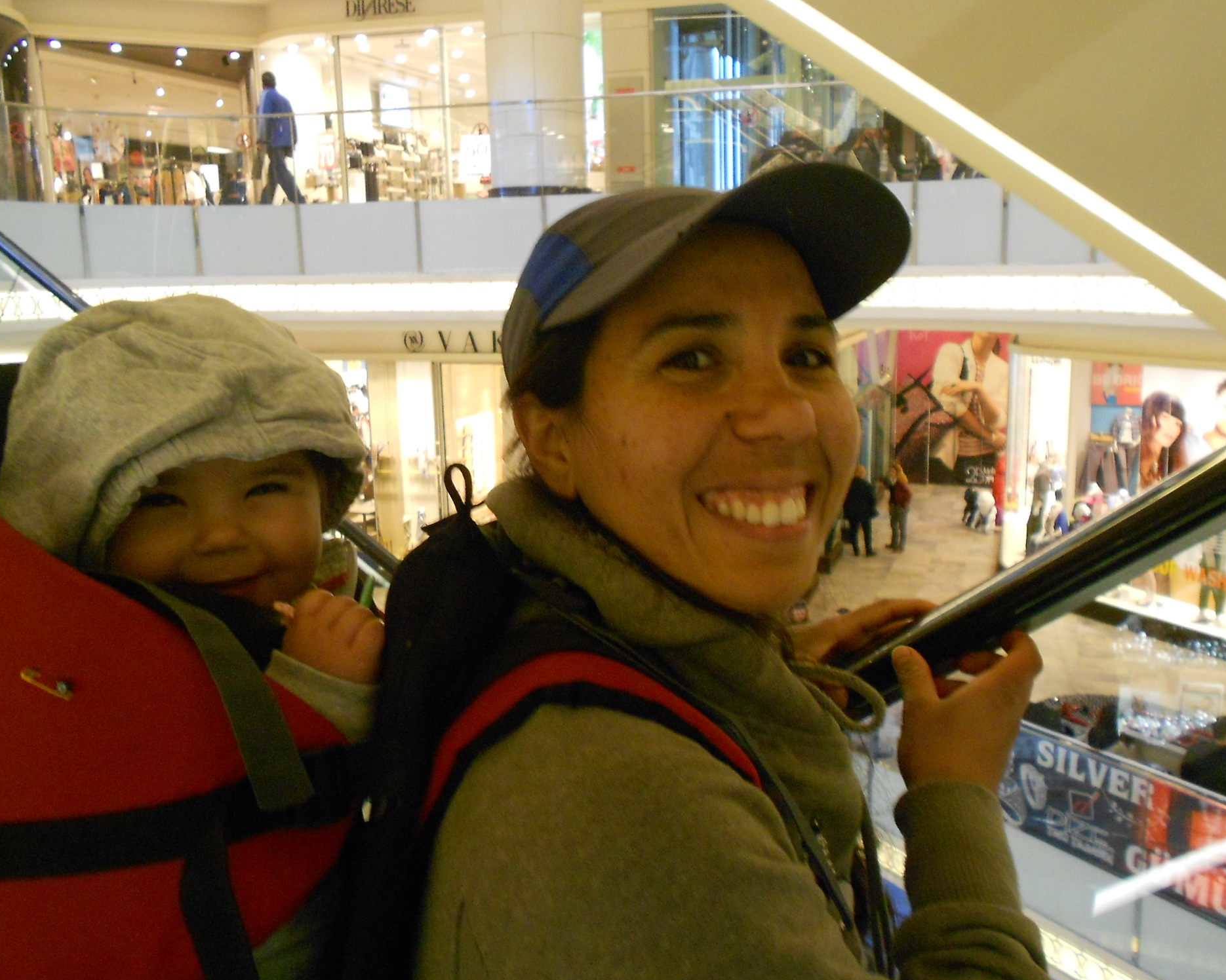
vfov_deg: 47.1
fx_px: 1125
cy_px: 481
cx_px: 656
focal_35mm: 31
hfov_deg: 57.1
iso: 400
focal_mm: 5.1
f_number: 3.4
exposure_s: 1/25
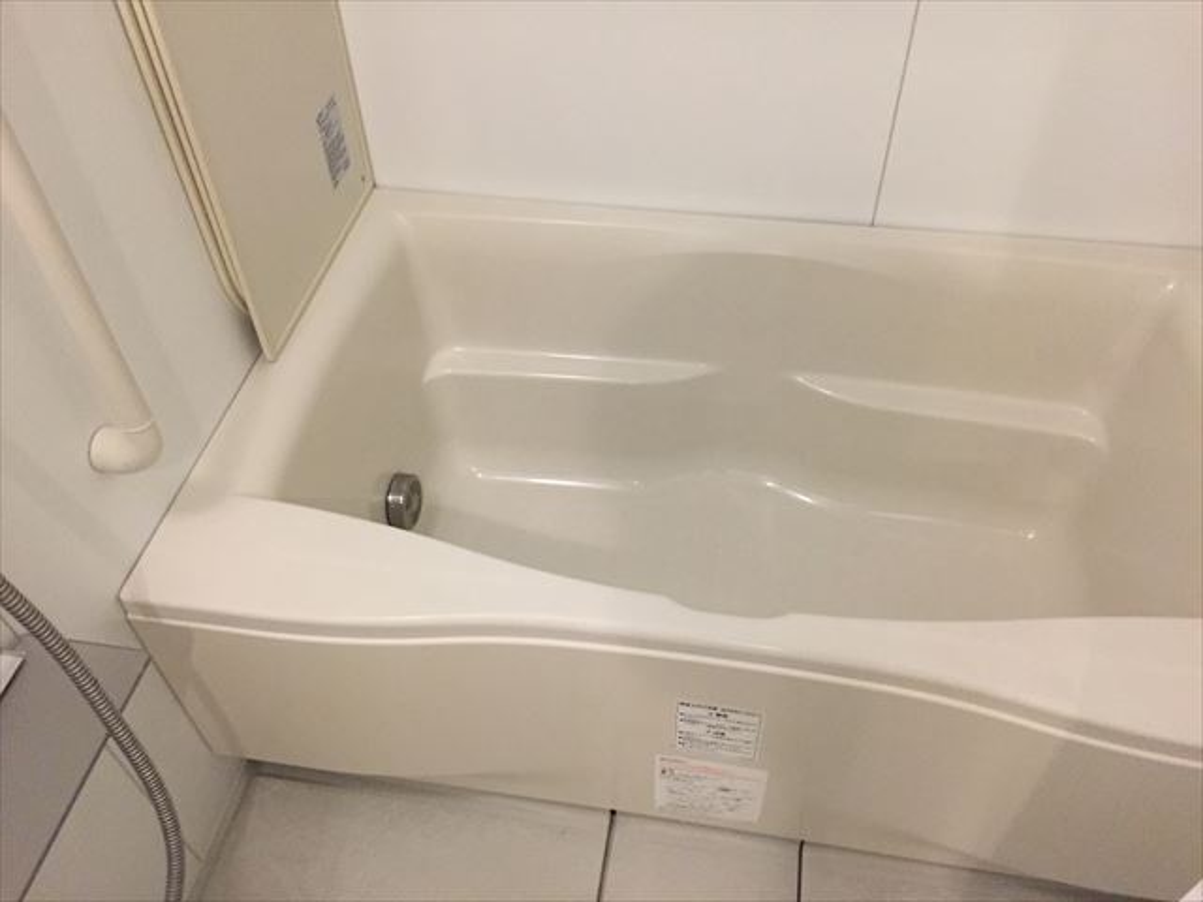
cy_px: 451
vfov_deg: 48.2
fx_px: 1008
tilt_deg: -48.0
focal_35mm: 29
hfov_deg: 61.7
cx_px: 602
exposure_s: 1/33
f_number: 2.2
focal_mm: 4.15
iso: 250
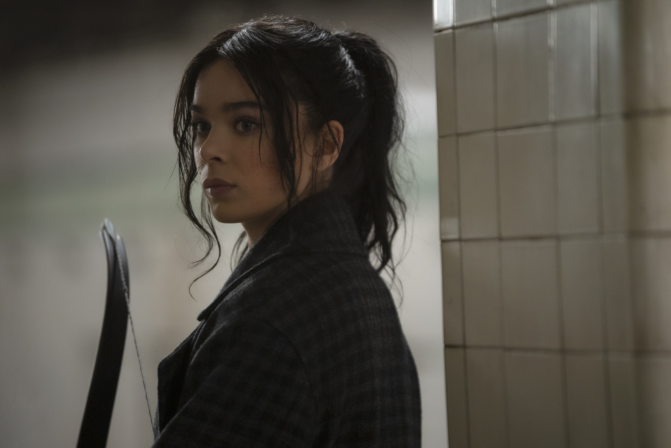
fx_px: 3730
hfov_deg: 10.3
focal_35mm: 200
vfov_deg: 6.9
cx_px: 336
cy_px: 224
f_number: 2.8
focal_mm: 200
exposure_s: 1/200
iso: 2500
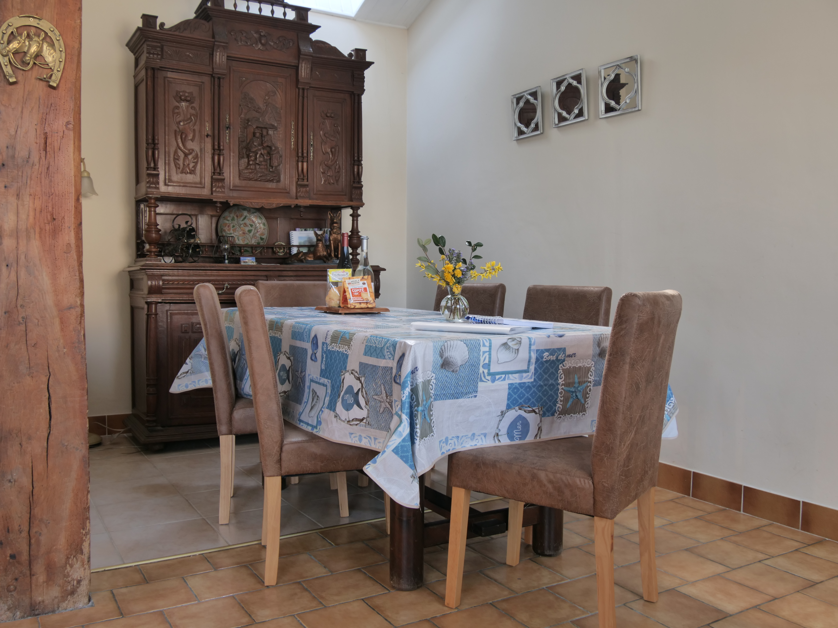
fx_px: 726
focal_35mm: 30
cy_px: 314
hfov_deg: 60.0
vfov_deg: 46.8
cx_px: 419
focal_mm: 15
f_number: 5.6
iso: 160
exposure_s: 1/10
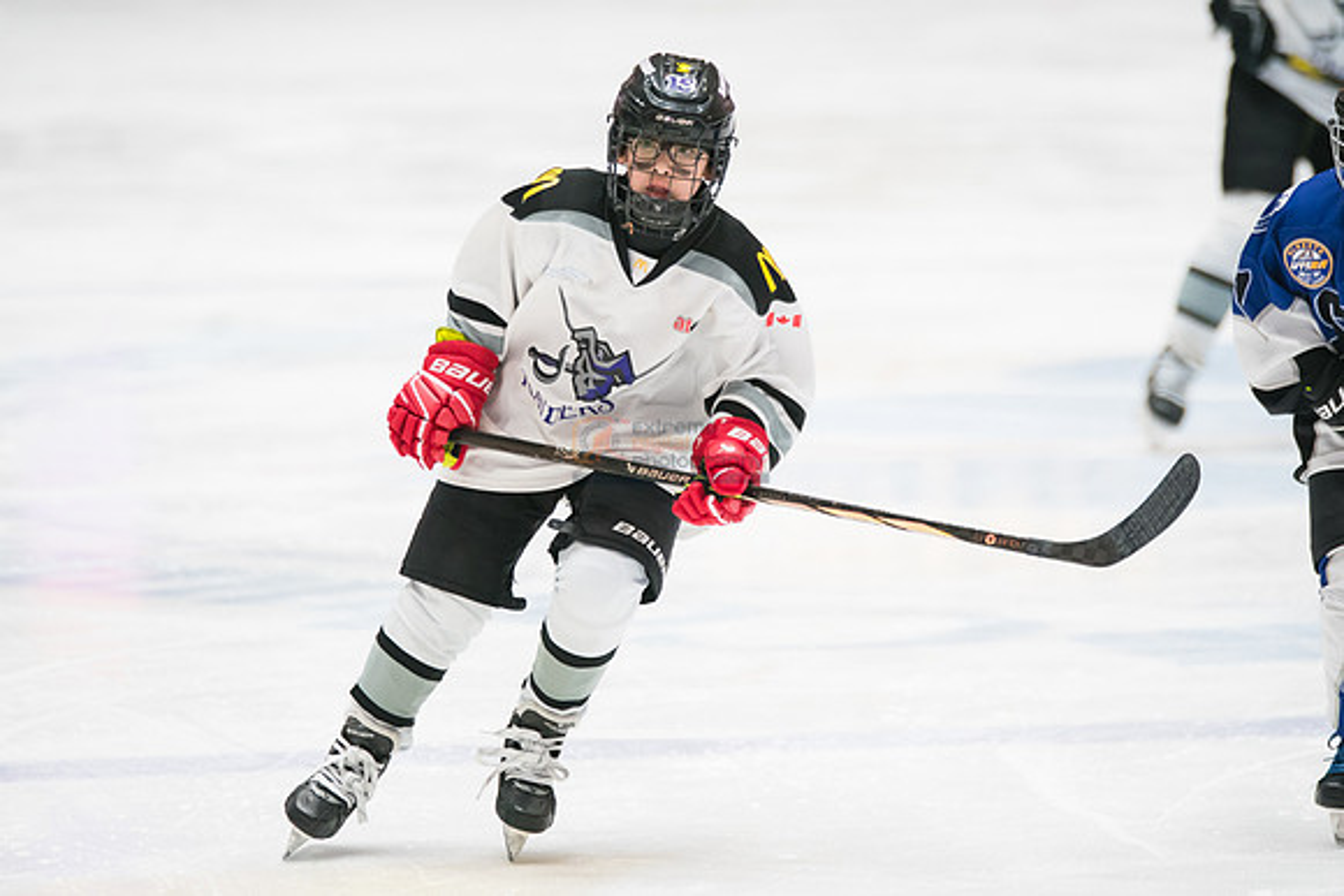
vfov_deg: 4.2
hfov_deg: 6.3
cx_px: 696
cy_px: 424
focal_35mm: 330
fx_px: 12305
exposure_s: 1/800
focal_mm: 247
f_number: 3.2
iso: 3200
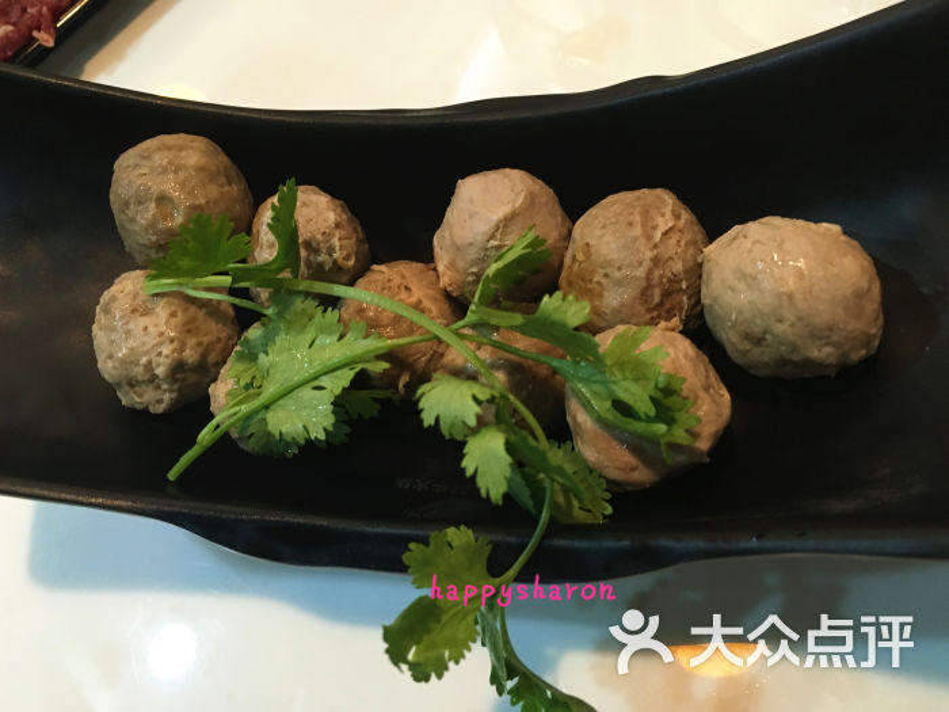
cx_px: 474
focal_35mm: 29
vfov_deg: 48.2
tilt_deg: -60.8
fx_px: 795
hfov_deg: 61.7
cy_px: 356
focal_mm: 4.15
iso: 200
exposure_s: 1/33
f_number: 2.2
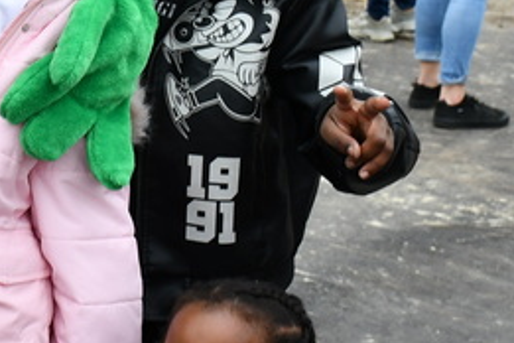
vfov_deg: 8.8
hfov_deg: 13.0
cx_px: -146
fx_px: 2184
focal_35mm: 153
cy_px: -88
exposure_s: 1/250
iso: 200
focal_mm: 26
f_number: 5.6
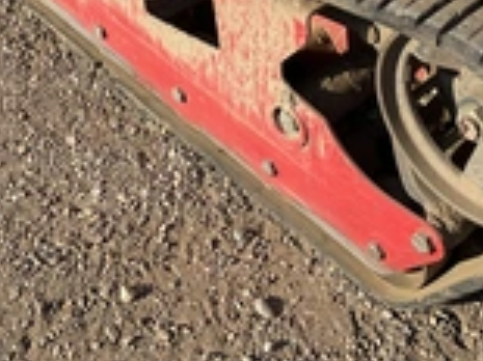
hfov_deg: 26.0
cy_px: -16
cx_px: 249
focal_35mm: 75
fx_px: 1046
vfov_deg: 19.0
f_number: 1.8
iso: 25
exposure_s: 1/883
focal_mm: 3
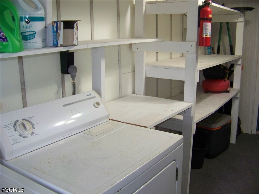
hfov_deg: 51.4
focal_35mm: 36
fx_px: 269
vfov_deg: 39.7
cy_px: 97
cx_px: 130
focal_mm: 5.85
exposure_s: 1/30
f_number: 2.8
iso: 200
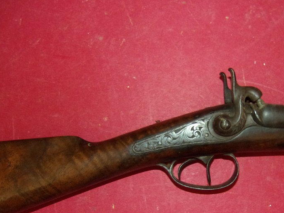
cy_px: 156
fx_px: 361
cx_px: 222
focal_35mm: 44
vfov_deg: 32.3
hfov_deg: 41.4
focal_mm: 4.5
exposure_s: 1/34
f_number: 3.5
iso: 200
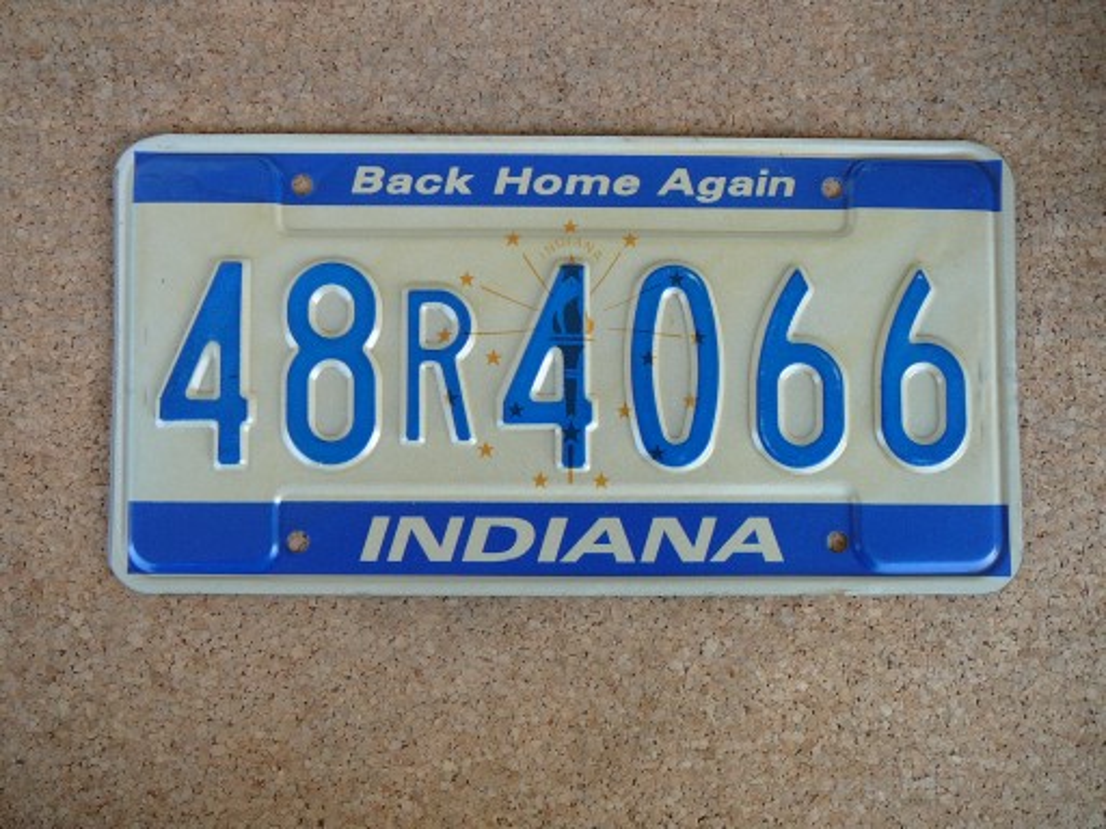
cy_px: 414
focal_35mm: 35
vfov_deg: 40.7
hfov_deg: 52.6
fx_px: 1118
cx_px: 553
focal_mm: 5.2
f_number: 2.8
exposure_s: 1/80
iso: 80
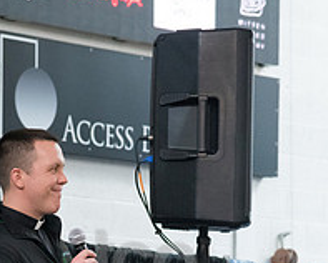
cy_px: 289
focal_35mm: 304
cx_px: 147
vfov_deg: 5.1
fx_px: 2954
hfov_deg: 6.4
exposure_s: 1/250
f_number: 5.6
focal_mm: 110
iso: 4000
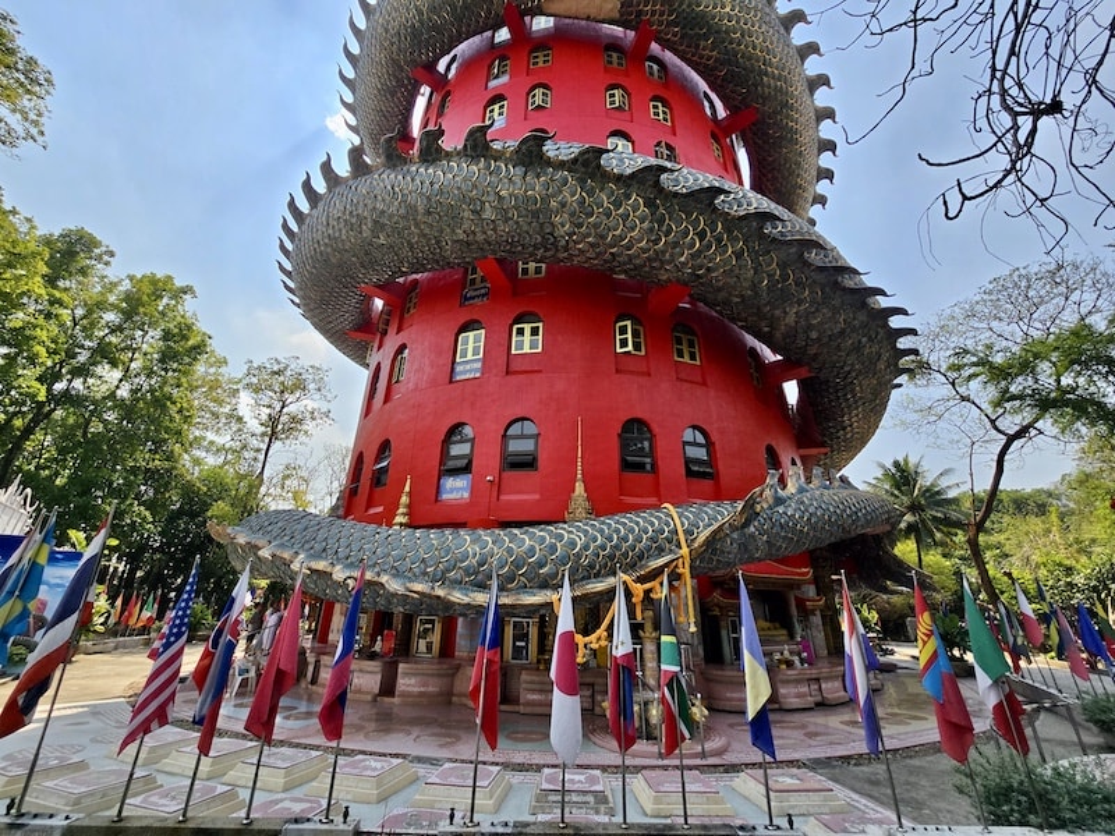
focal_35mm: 13
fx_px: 419
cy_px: 418
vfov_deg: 89.9
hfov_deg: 106.2
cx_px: 558
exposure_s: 1/2953
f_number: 2.2
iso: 50
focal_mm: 2.2
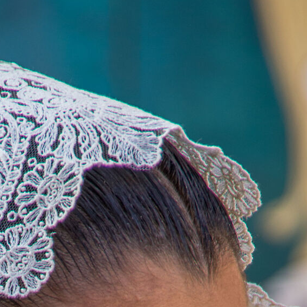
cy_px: 606
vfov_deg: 2.4
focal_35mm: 725
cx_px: 24
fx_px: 7272
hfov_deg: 2.4
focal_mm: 135
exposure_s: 1/250
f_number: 5.6
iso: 200
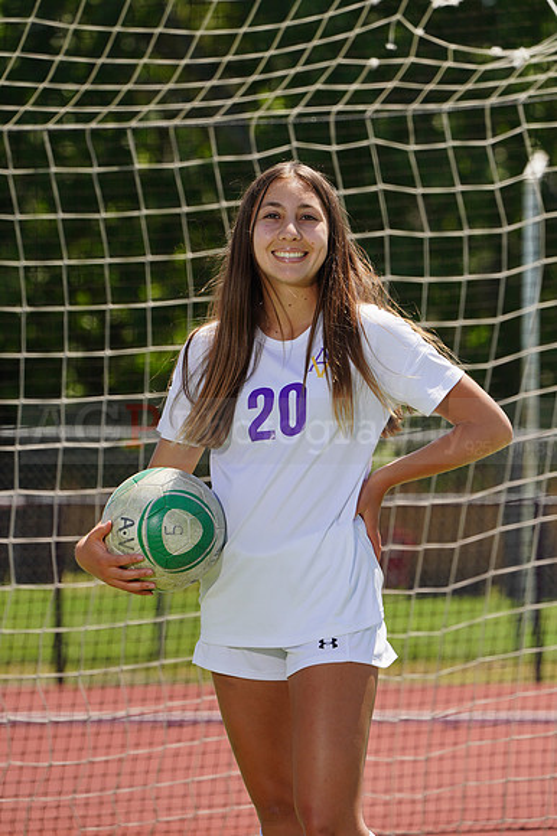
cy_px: 418
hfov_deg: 3.6
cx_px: 278
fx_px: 8945
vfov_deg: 5.4
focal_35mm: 385
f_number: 13
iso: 200
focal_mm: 385
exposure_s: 1/250
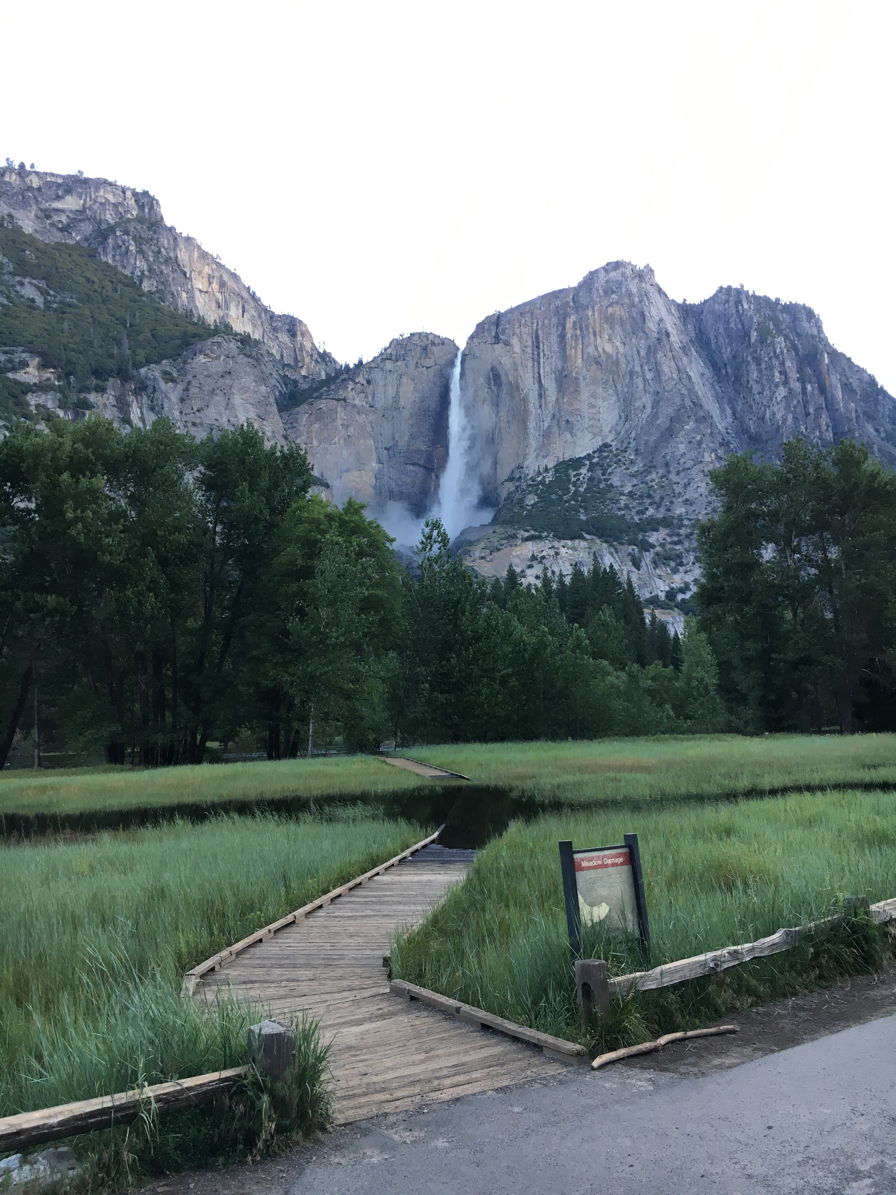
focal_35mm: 29
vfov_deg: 61.7
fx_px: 1001
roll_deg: +2.0
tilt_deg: +7.8
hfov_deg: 48.2
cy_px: 598
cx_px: 448
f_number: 2.2
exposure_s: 1/30
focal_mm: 4.15
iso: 25
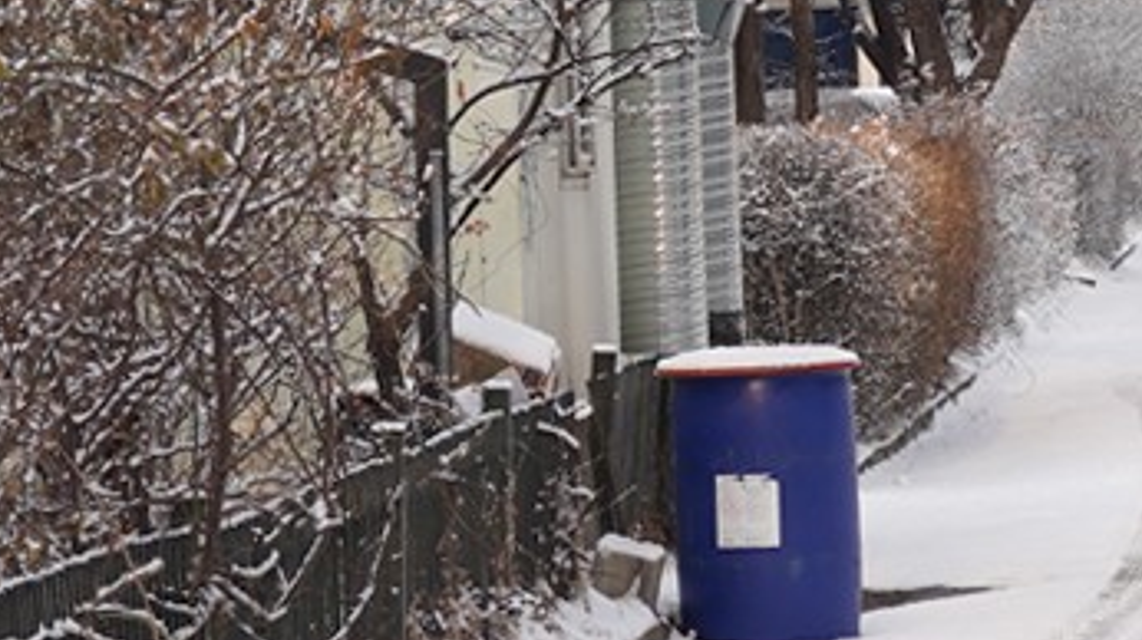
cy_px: -221
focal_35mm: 291
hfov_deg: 7.3
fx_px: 8805
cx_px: 1657
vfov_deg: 4.1
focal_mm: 48
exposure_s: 1/100
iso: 160
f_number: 9
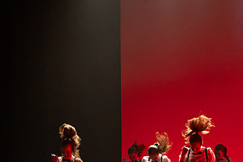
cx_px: 218
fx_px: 959
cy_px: 125
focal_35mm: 142
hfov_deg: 14.3
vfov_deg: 9.7
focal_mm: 70
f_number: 5.6
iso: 4000
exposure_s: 1/320
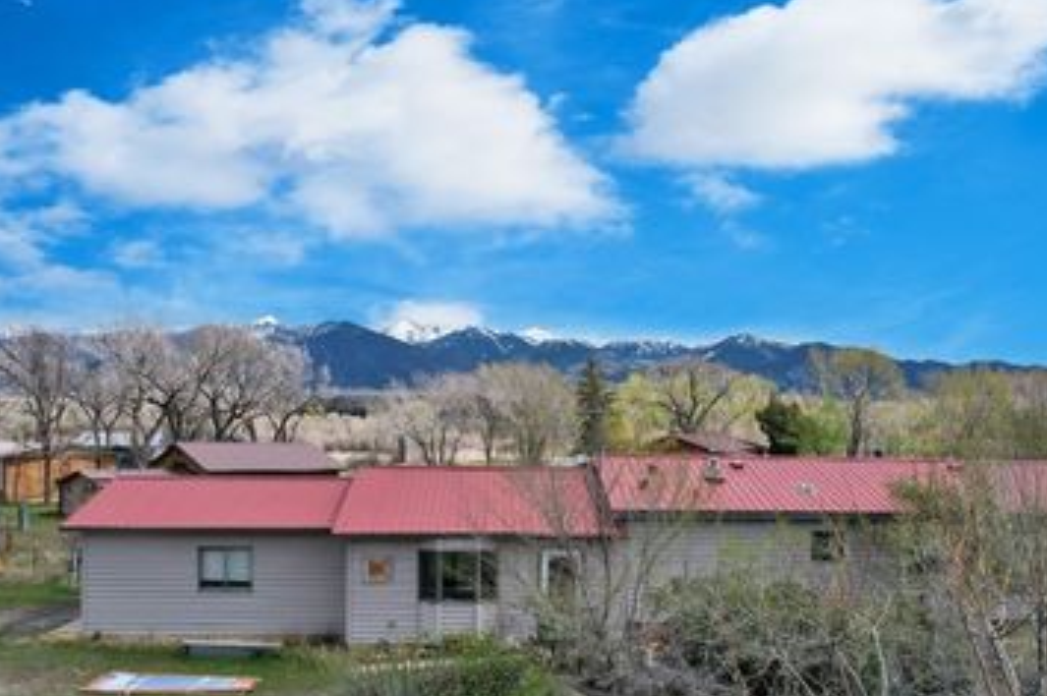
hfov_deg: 59.9
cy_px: 438
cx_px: 616
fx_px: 901
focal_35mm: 31
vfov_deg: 41.9
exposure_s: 1/3000
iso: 140
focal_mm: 8.38
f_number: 2.8
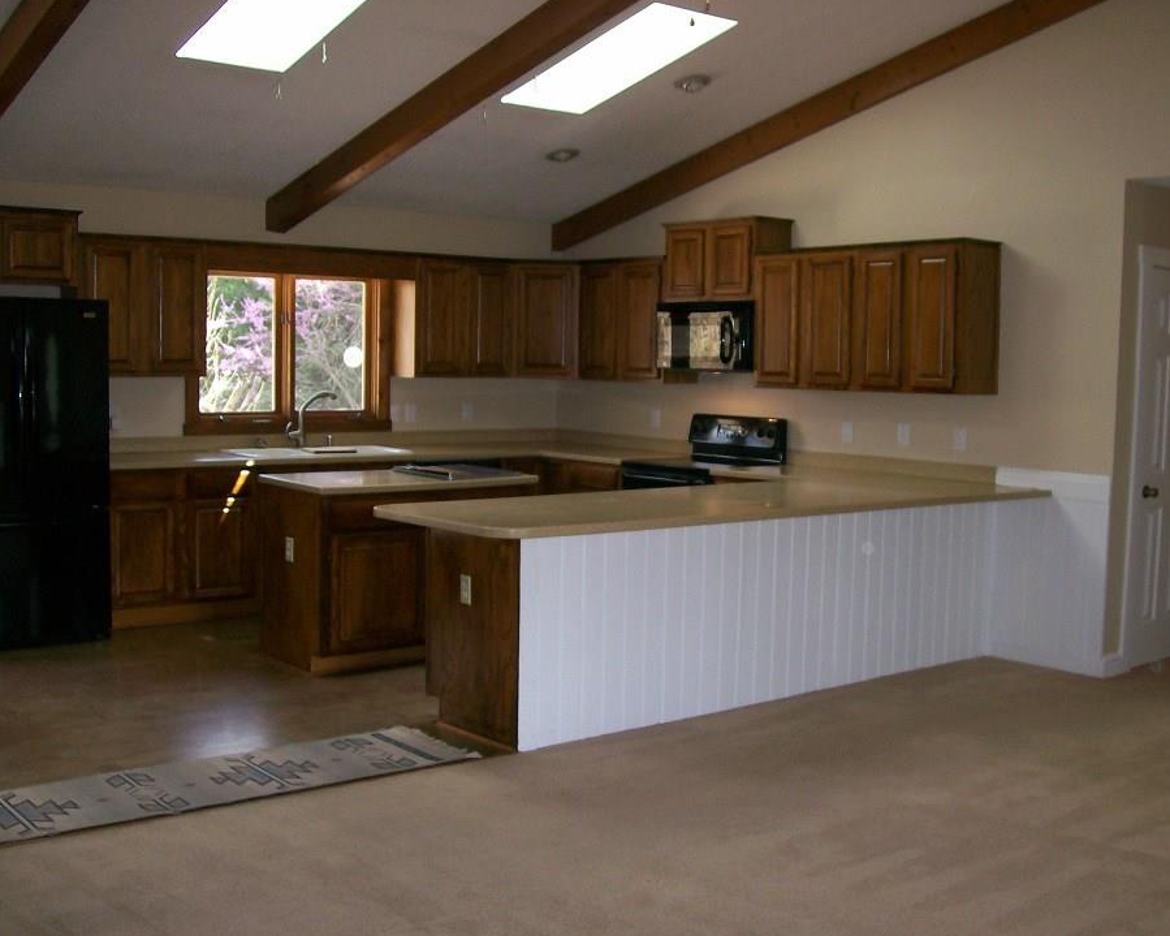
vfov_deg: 37.3
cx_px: 603
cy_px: 483
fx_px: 1385
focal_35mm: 40
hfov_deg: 45.8
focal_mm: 6
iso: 80
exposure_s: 1/64
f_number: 2.7
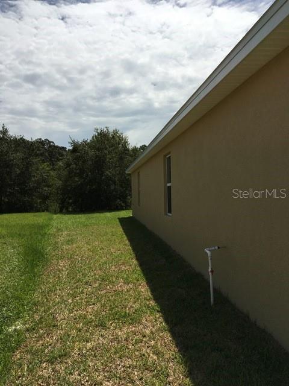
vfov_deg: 61.7
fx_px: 323
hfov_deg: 48.2
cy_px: 193
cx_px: 144
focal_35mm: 29
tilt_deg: +1.3
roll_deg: -0.1
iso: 25
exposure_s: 1/4525
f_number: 2.2
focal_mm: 4.15
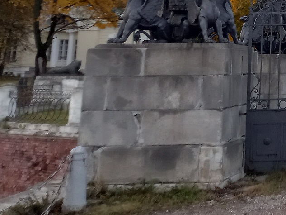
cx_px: 445
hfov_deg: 20.6
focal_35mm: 79
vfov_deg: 17.9
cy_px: -31
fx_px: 653
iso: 100
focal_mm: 4.6
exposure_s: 1/50
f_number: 2
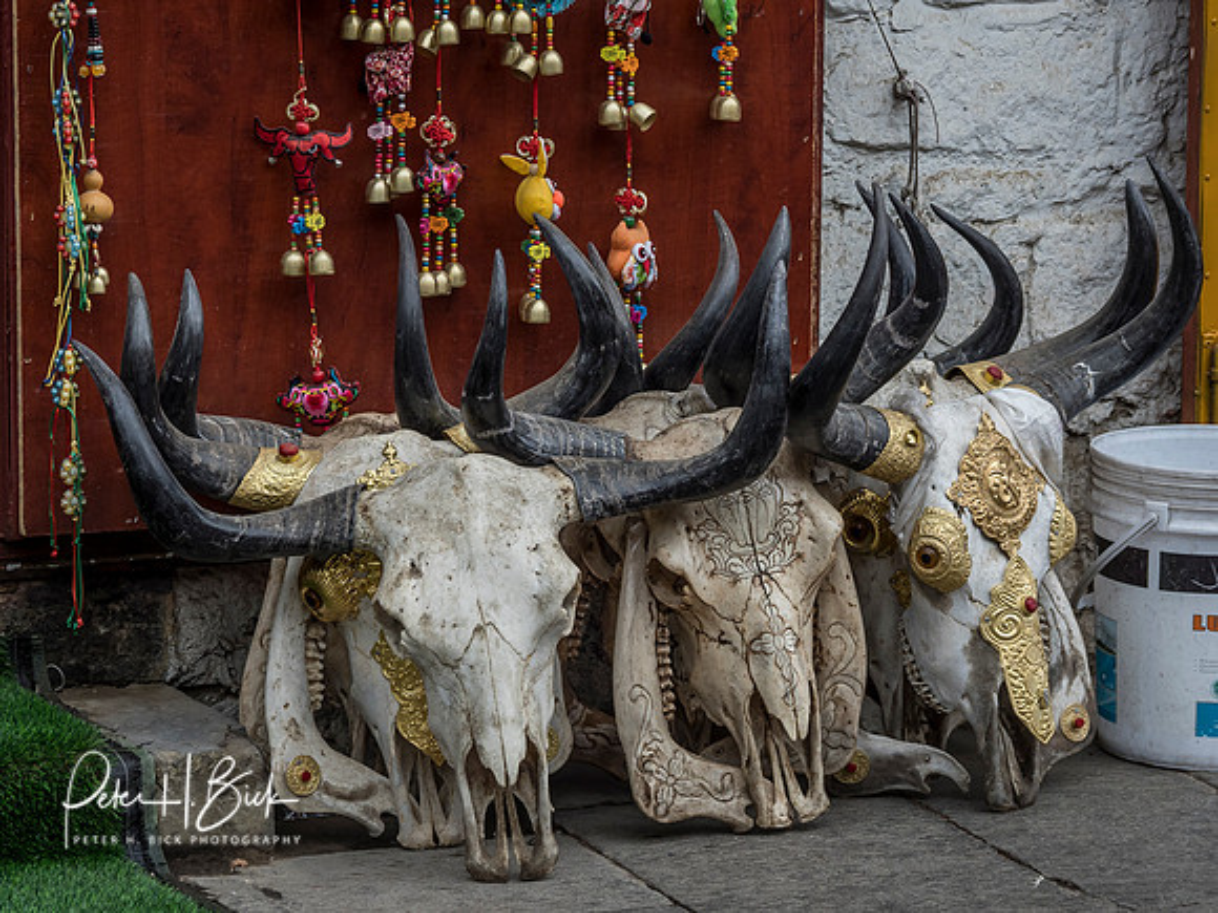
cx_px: 539
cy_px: 541
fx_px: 5234
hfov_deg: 13.3
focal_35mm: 149
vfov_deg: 10.0
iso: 400
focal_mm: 61
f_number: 5
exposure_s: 1/400
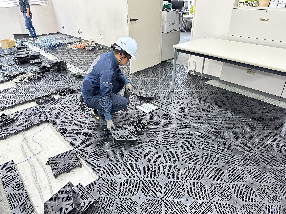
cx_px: 143
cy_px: 107
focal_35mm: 24
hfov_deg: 71.6
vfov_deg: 56.8
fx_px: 198
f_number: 1.78
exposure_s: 1/120
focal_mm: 6.86
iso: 200
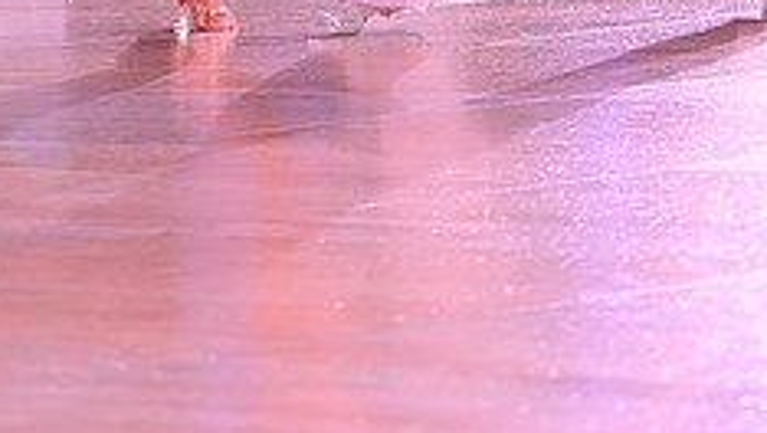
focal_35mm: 265
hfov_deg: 8.1
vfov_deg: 4.5
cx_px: 408
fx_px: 5393
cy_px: -331
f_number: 4.5
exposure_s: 1/200
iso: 1600
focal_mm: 102
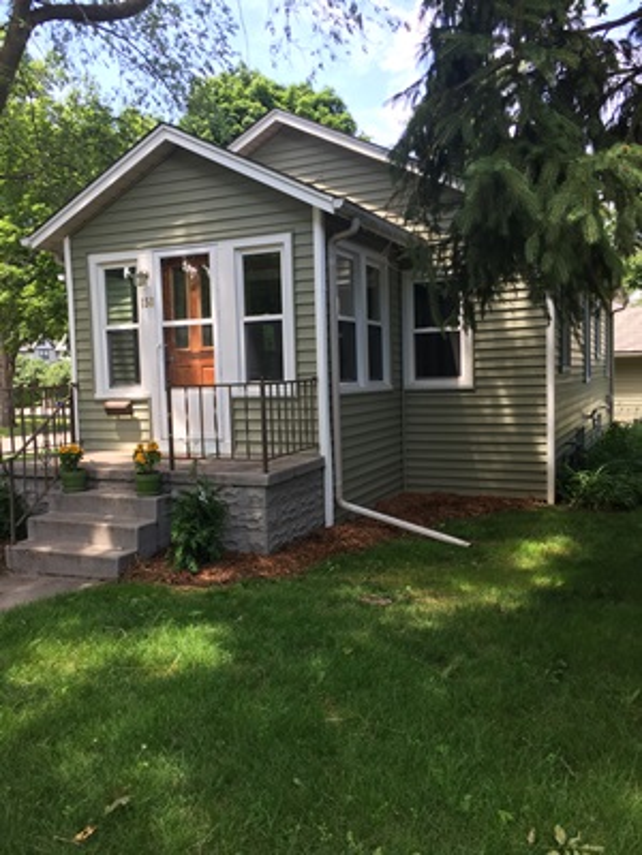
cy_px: 428
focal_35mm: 29
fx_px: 717
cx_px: 321
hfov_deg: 48.2
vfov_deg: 61.7
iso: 32
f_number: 2.2
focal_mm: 4.15
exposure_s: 1/120
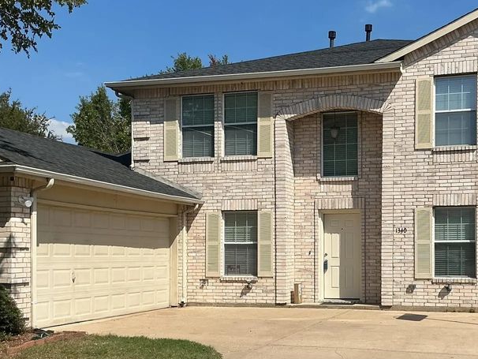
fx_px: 677
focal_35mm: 49
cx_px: 316
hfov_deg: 38.5
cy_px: 239
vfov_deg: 29.5
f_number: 1.8
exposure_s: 1/3534
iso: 25
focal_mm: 3
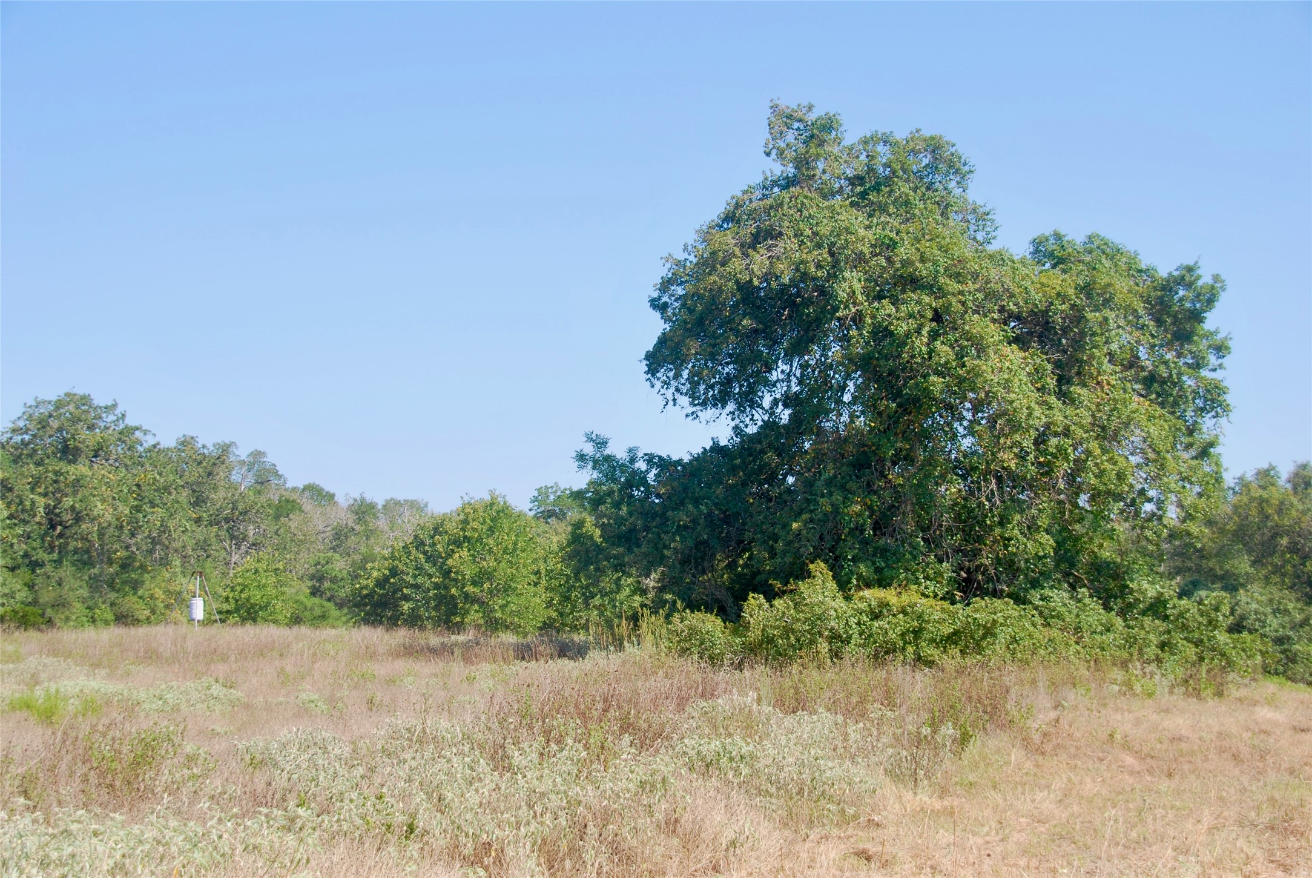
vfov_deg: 20.7
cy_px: 439
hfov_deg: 30.5
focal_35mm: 66
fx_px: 2408
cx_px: 656
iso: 100
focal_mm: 44
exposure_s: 1/200
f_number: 6.3
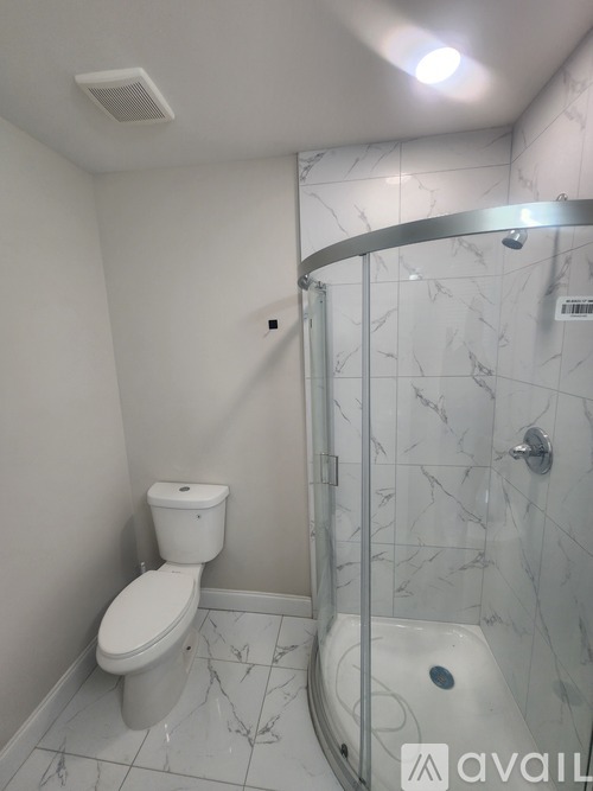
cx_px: 296
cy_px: 396
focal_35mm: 13
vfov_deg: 106.2
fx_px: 297
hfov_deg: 89.9
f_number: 2.2
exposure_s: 1/60
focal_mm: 2.2
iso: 80
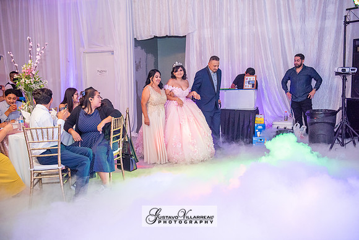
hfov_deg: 54.4
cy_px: 120
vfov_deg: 37.9
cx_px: 180
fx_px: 349
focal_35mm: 35
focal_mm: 35
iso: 1250
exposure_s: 1/160
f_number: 3.5
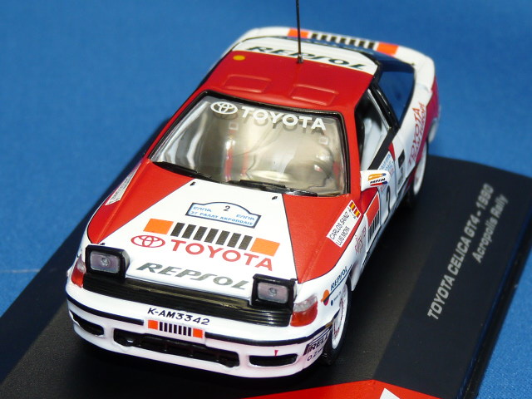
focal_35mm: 139
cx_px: 266
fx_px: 2136
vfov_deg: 10.7
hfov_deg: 14.2
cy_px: 200
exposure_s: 1/40
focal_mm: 14.4
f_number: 3.4
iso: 100
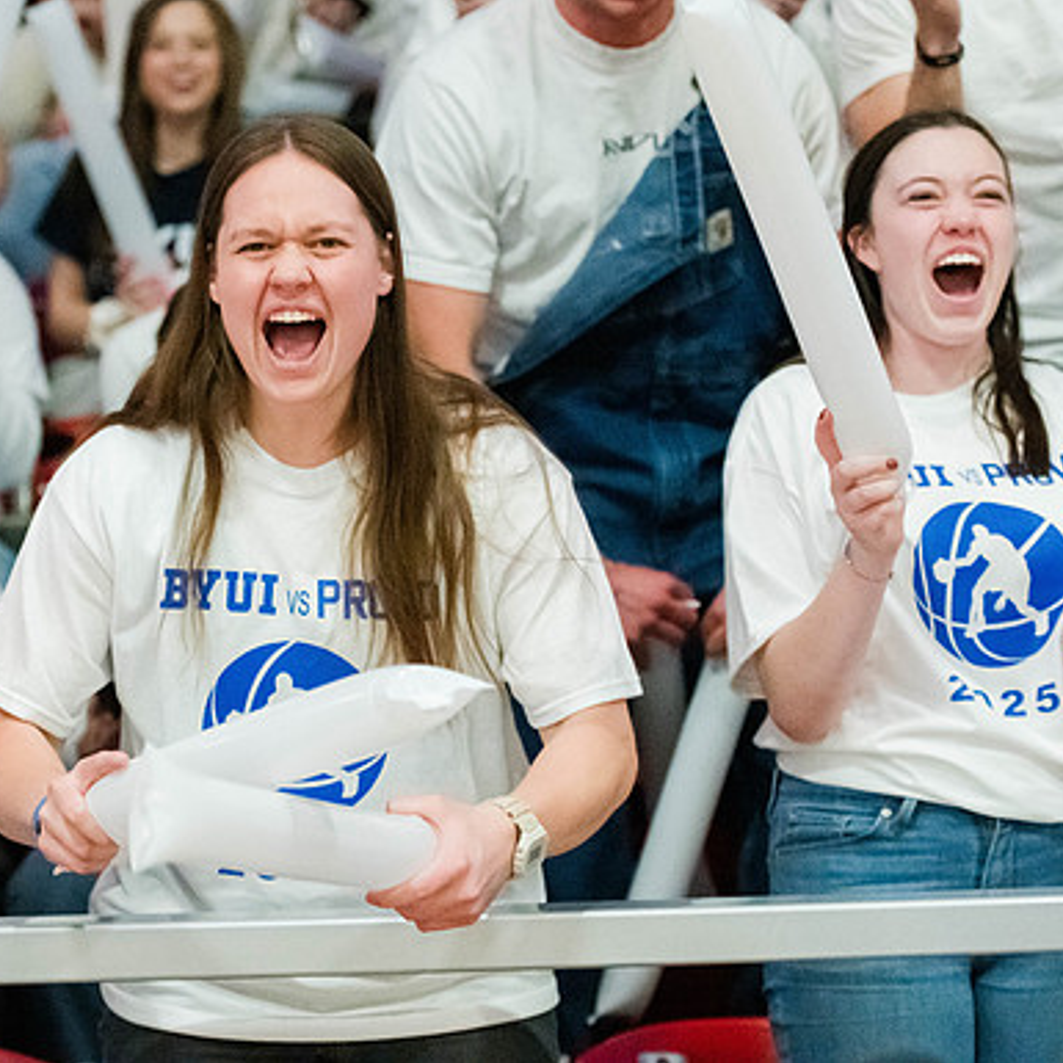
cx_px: 271
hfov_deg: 15.6
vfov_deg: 15.7
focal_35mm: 111
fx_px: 3856
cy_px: 449
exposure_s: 1/1000
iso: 20000
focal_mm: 75
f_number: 2.8
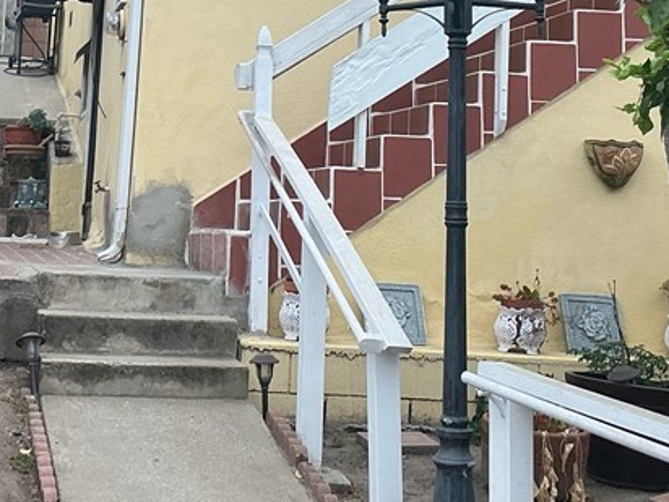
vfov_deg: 20.1
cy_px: 65
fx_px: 1391
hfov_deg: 26.8
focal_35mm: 72
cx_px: 187
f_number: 1.8
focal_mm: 3
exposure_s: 1/120
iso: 25
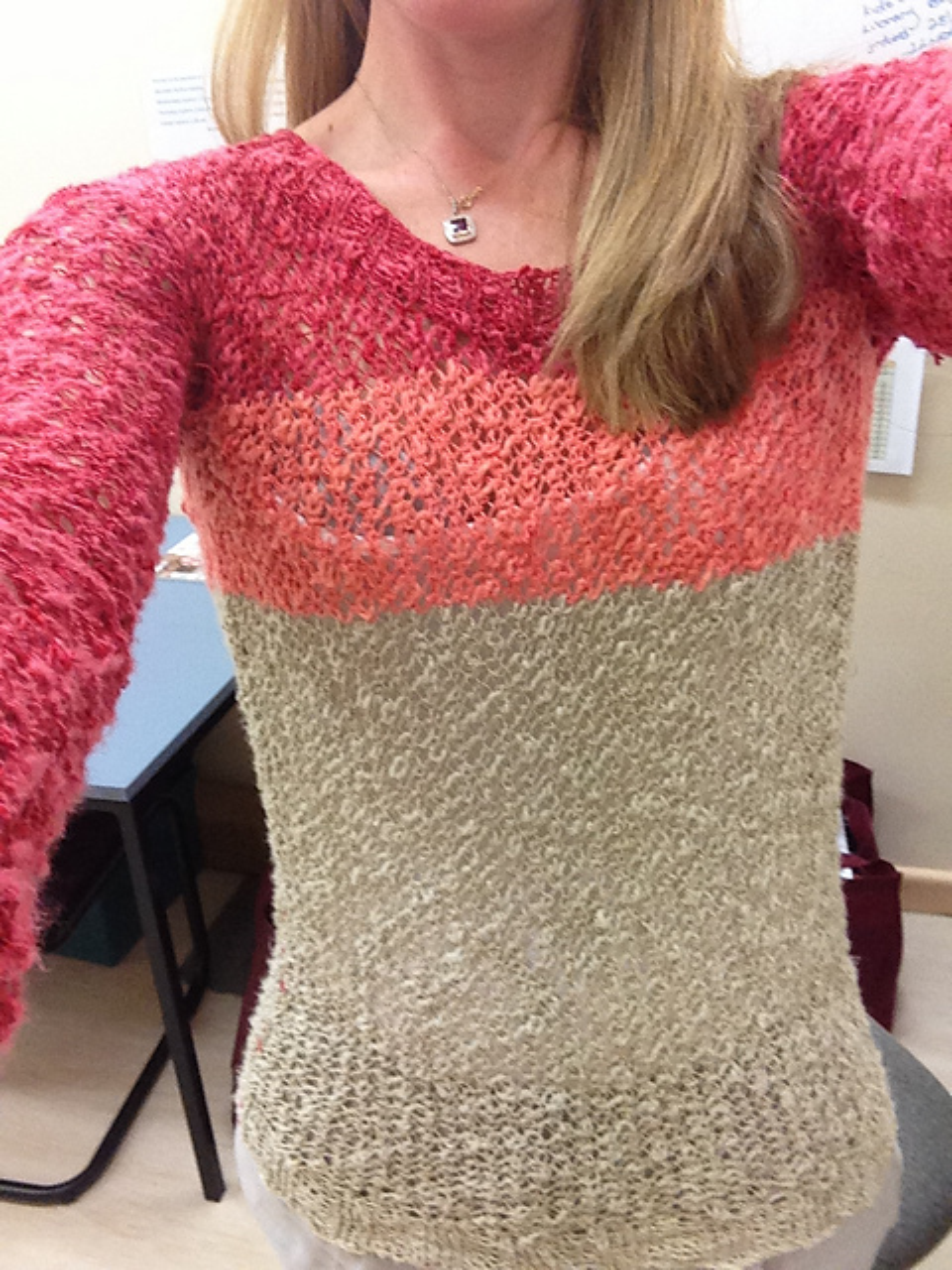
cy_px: 635
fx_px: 1283
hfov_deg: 40.7
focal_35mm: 35
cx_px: 476
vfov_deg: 52.6
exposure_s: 1/30
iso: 100
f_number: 2.4
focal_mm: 2.18
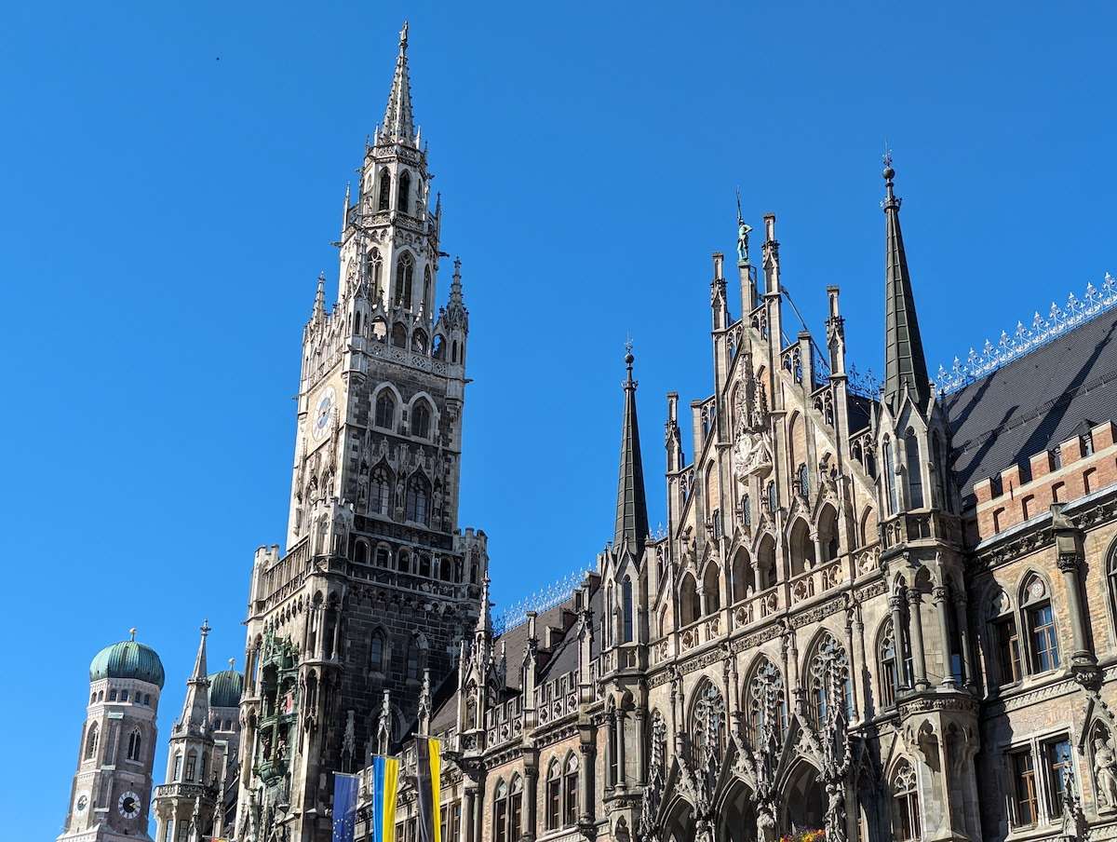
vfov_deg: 30.3
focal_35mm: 48
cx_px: 558
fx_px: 1551
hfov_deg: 39.6
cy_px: 421
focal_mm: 6.81
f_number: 1.85
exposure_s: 1/1357
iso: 41
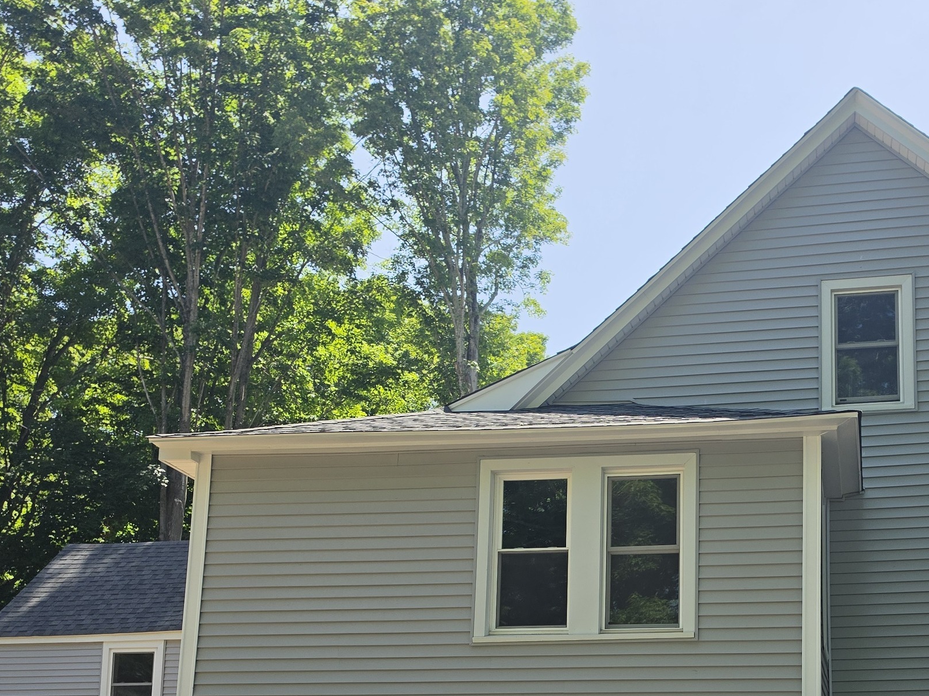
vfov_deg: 31.2
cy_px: 639
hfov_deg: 41.5
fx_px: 1181
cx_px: 711
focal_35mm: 44
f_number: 1.4
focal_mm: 6.5
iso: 64
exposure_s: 1/4648
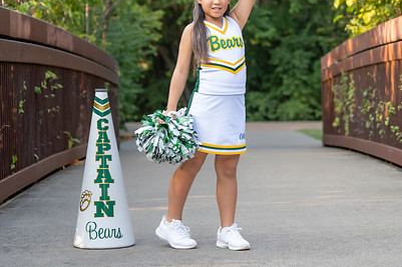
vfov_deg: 10.4
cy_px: 81
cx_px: 216
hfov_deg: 15.7
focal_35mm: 131
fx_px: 1462
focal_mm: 70
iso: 800
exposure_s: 1/1250
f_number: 2.8
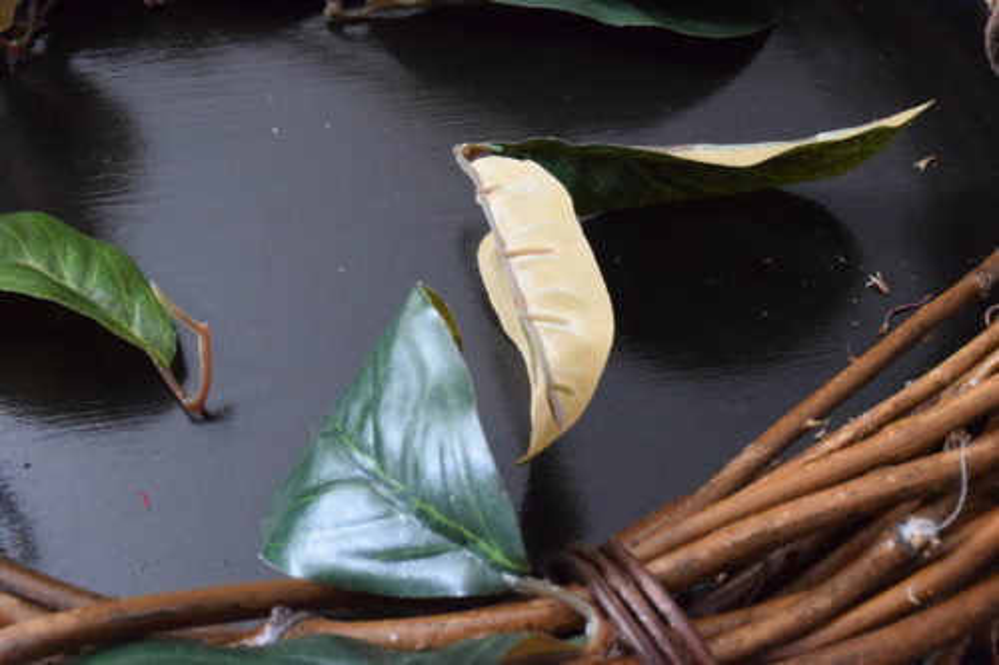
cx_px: 500
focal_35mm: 46
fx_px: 1290
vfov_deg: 28.9
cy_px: 332
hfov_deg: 42.3
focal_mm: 31
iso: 6400
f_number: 13
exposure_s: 1/25
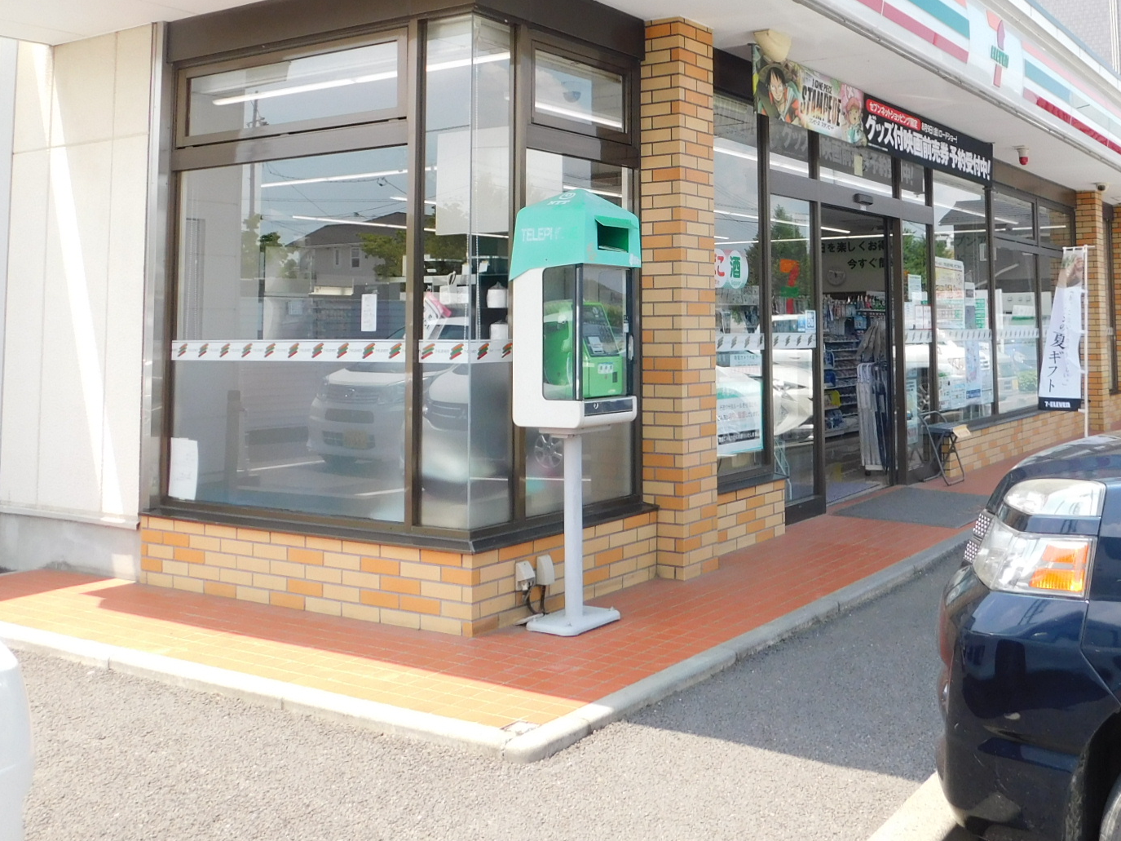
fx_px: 1230
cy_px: 207
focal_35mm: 38
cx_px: 690
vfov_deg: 36.8
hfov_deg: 48.6
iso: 125
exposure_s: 1/500
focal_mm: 4
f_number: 3
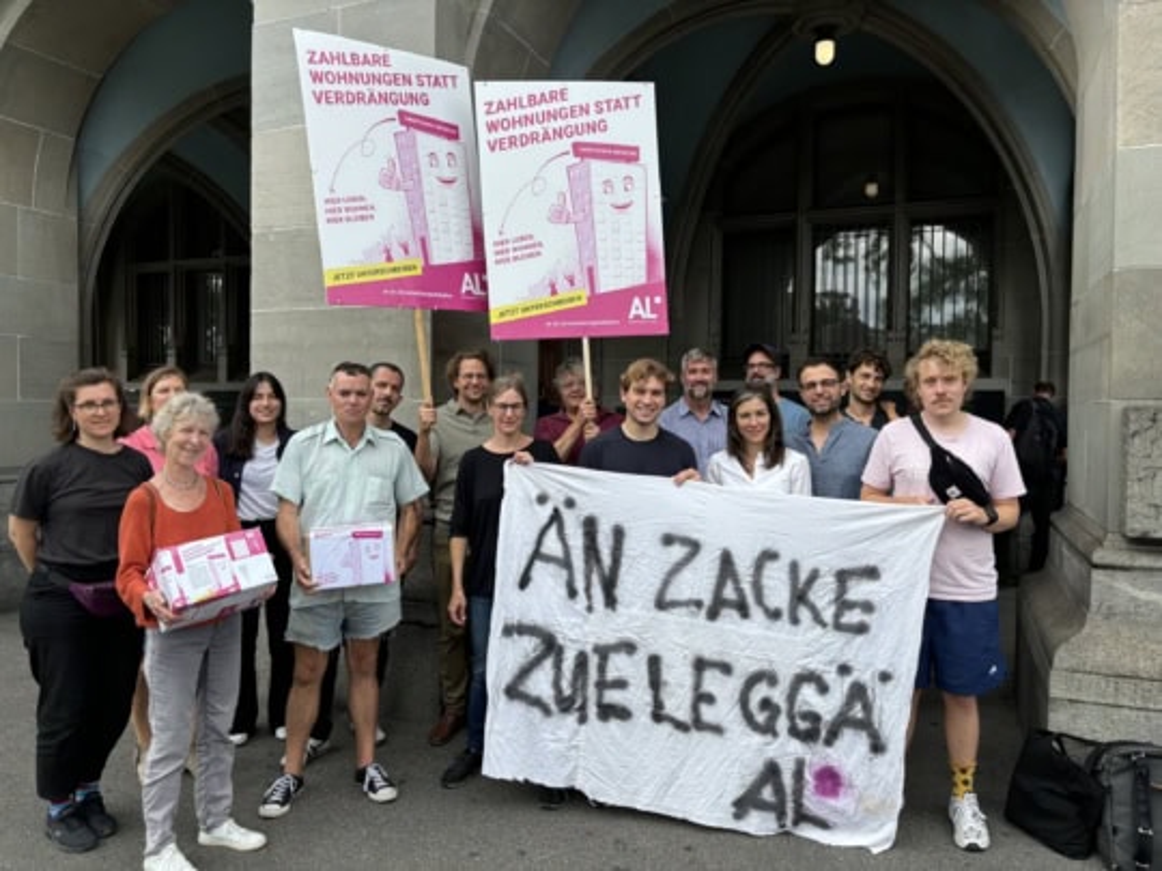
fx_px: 873
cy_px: 436
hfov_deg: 67.3
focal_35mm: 26
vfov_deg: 53.1
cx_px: 581
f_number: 1.6
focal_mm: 6
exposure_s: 1/943
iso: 50
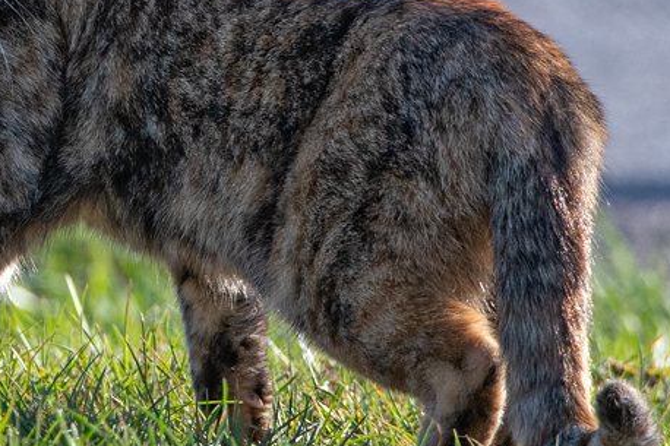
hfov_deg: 0.9
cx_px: 9
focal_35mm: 2358
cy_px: 146
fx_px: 43867
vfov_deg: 0.6
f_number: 7.1
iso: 400
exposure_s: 1/800
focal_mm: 600
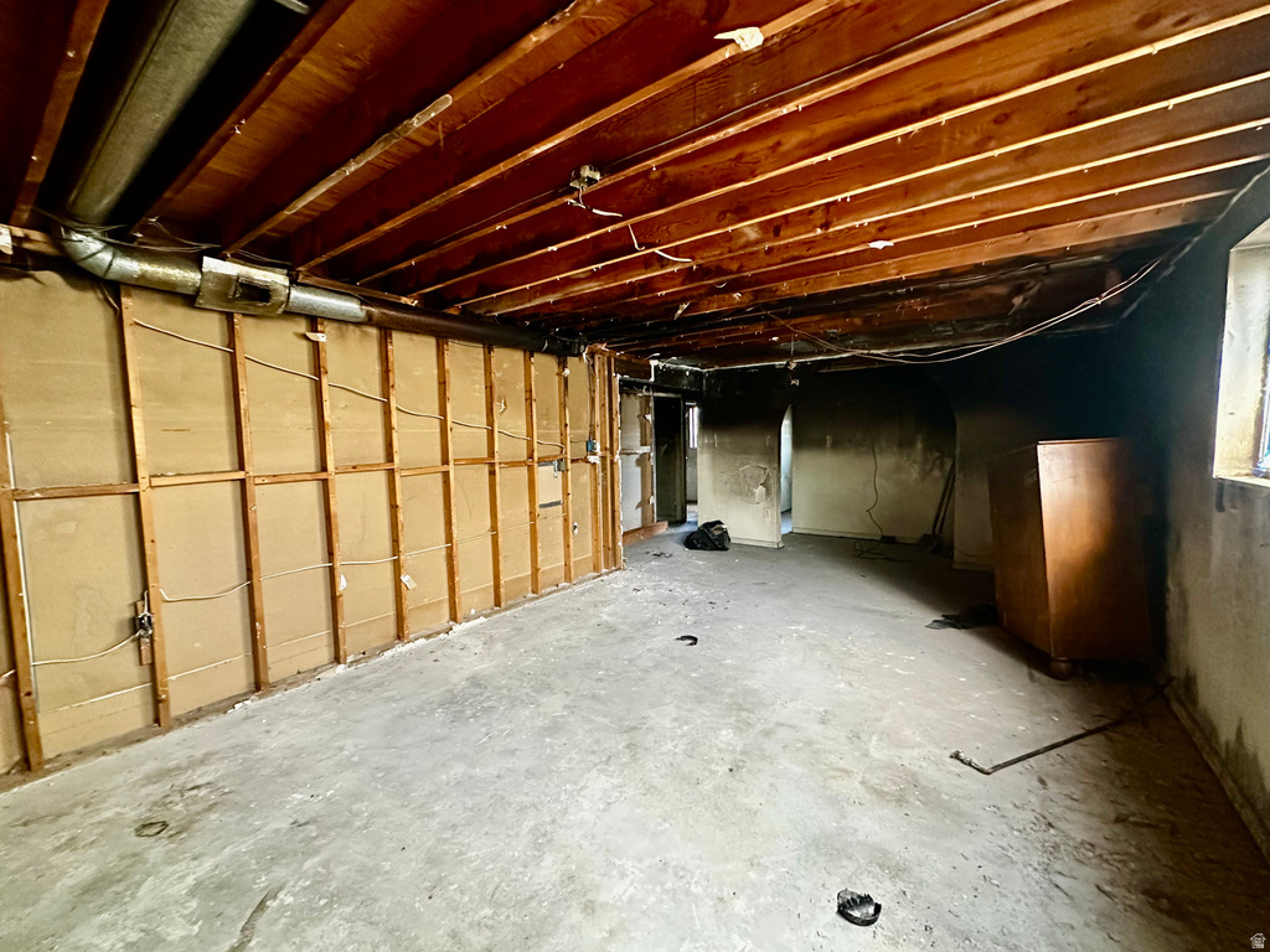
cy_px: 476
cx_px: 635
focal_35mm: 14
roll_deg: +0.9
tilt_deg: -4.1
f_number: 2.2
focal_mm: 2.22
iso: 1000
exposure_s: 1/60
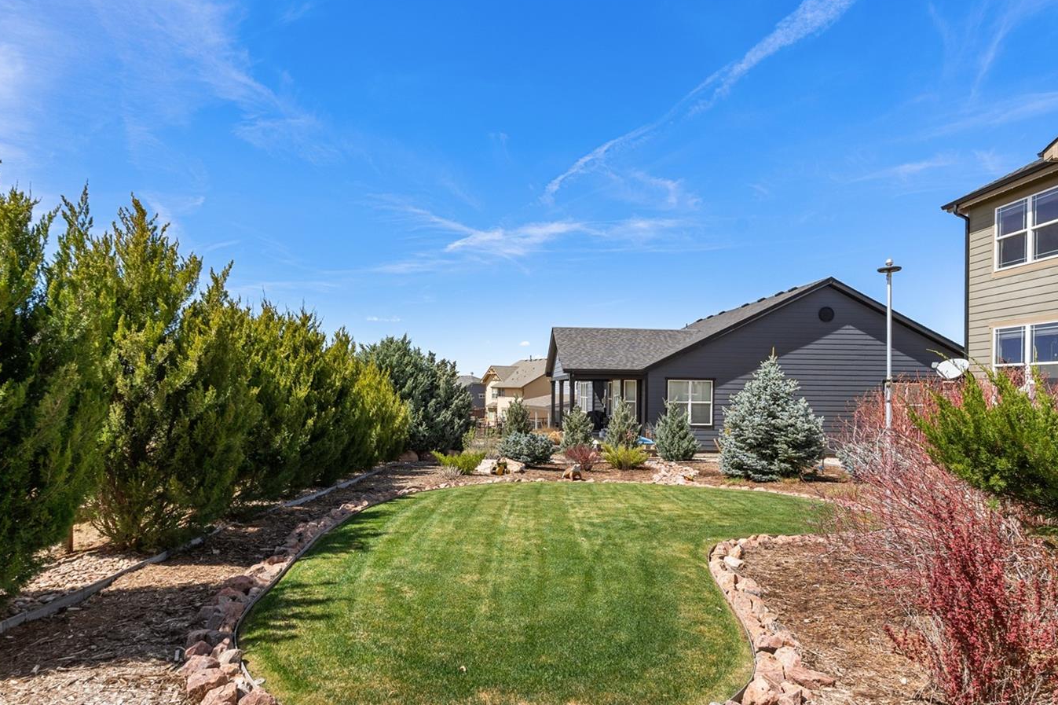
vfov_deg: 62.8
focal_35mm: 20
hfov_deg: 85.1
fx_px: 576
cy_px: 382
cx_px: 505
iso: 500
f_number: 8
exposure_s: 1/640
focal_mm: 16.5
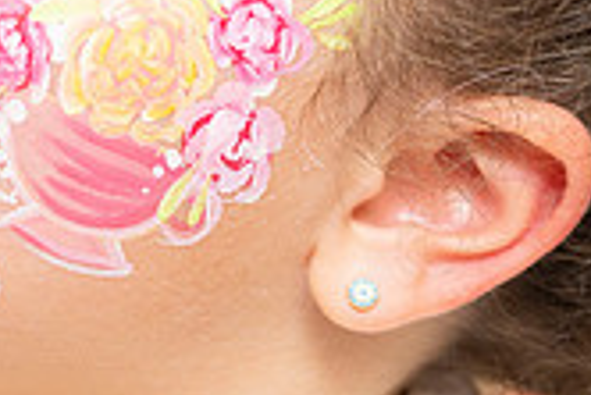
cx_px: 274
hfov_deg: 7.2
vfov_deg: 4.8
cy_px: -23
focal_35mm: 286
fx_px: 4699
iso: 400
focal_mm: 82
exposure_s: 1/100
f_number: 5
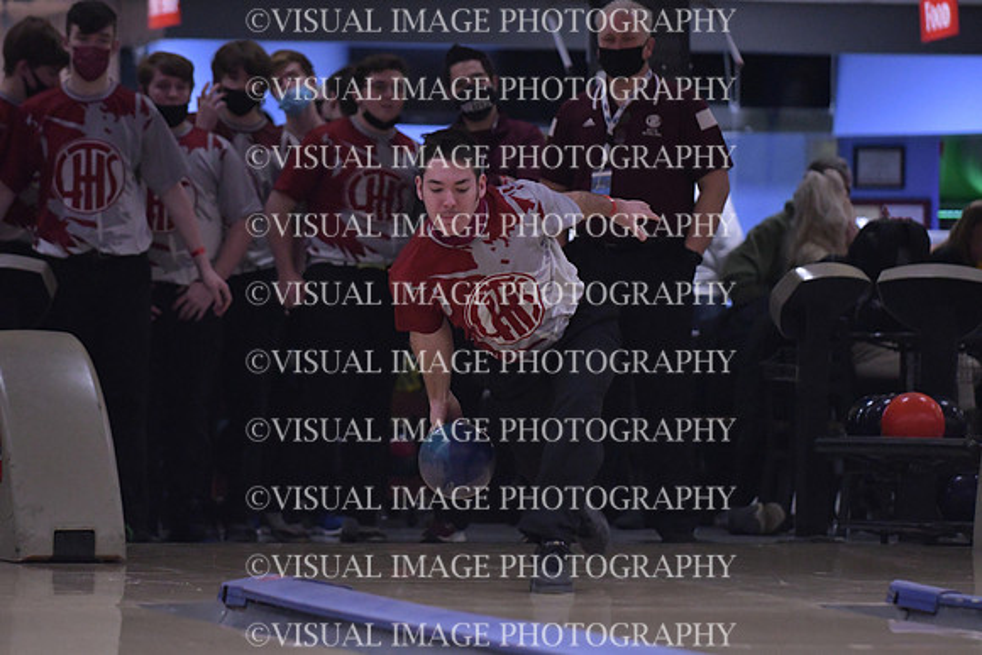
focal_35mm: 240
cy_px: 328
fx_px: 6548
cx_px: 491
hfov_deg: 8.6
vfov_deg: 5.7
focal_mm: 160
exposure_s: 1/1000
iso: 5000
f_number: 2.8
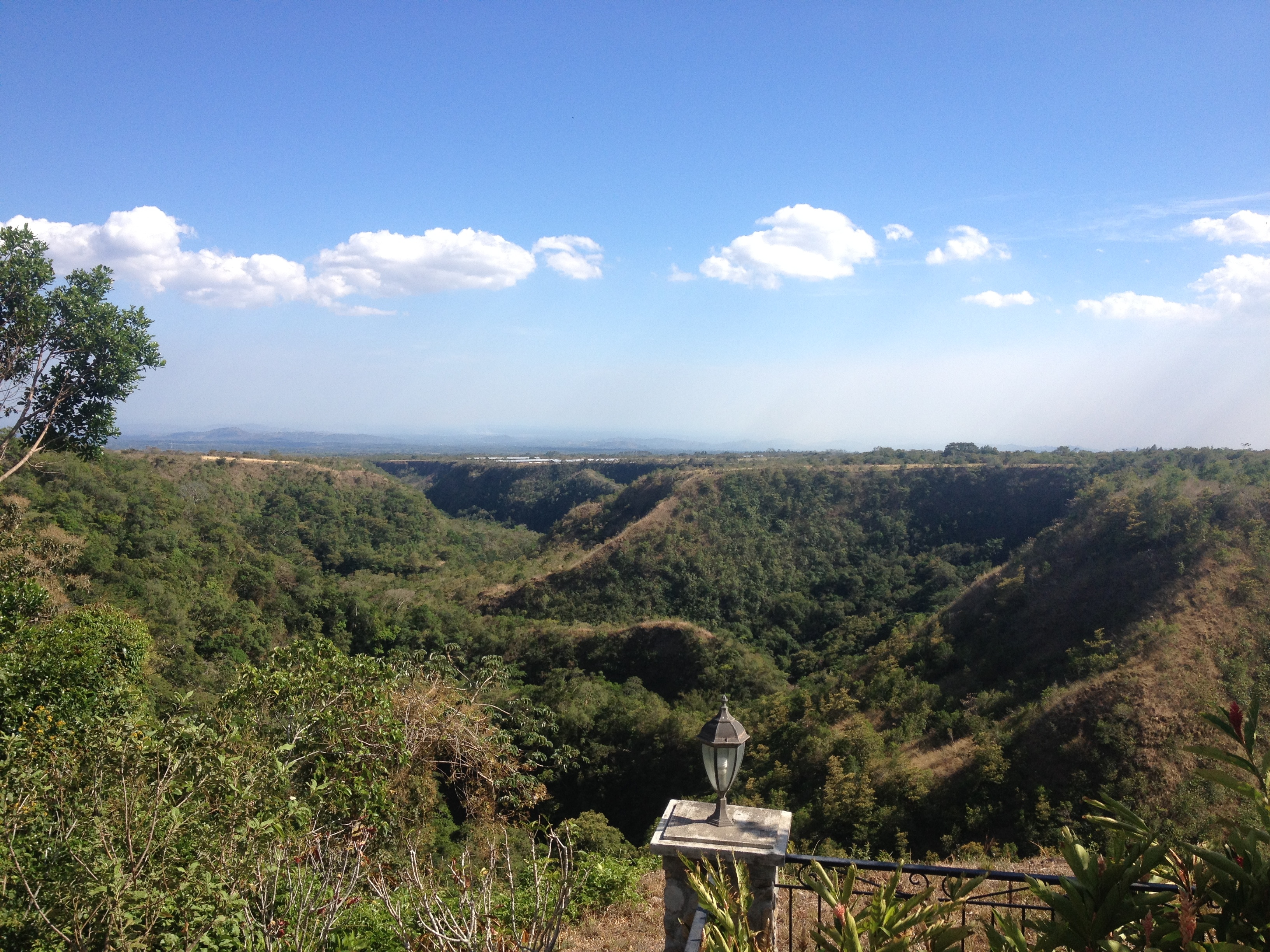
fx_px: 1284
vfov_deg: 40.7
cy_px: 476
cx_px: 635
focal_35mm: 35
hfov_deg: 52.6
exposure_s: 1/1577
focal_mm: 4.28
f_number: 2.4
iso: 50
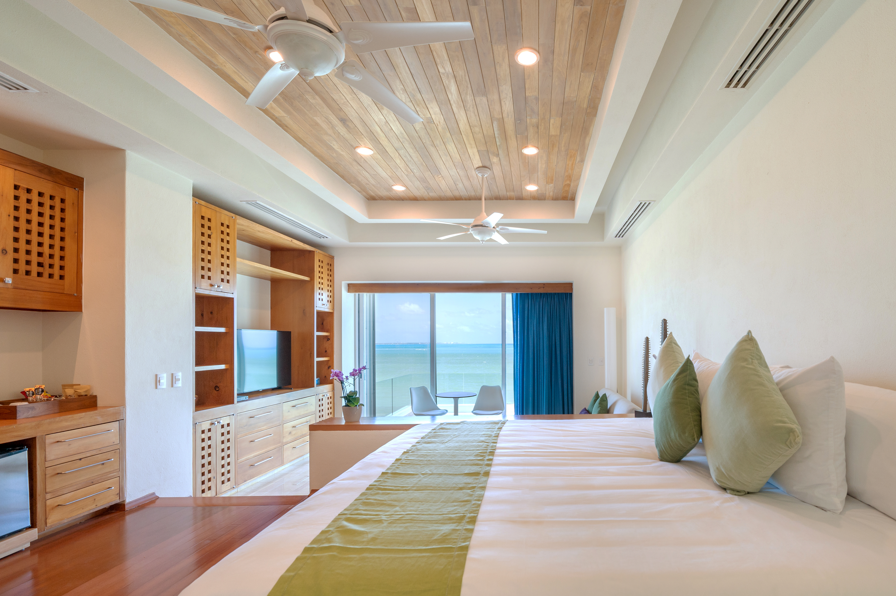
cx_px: 448
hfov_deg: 104.3
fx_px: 348
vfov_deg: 81.1
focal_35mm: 14
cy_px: 298
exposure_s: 1/30
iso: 250
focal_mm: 14
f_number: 8
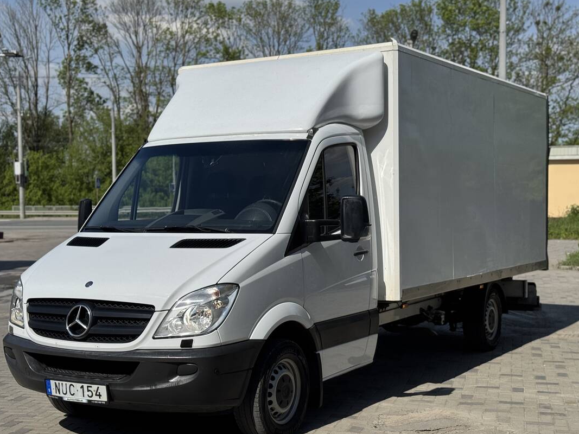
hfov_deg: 35.5
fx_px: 903
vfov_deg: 27.0
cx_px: 285
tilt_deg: -2.7
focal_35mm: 54
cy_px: 241
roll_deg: +0.1
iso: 64
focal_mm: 6.76
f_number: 1.78
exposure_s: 1/9009
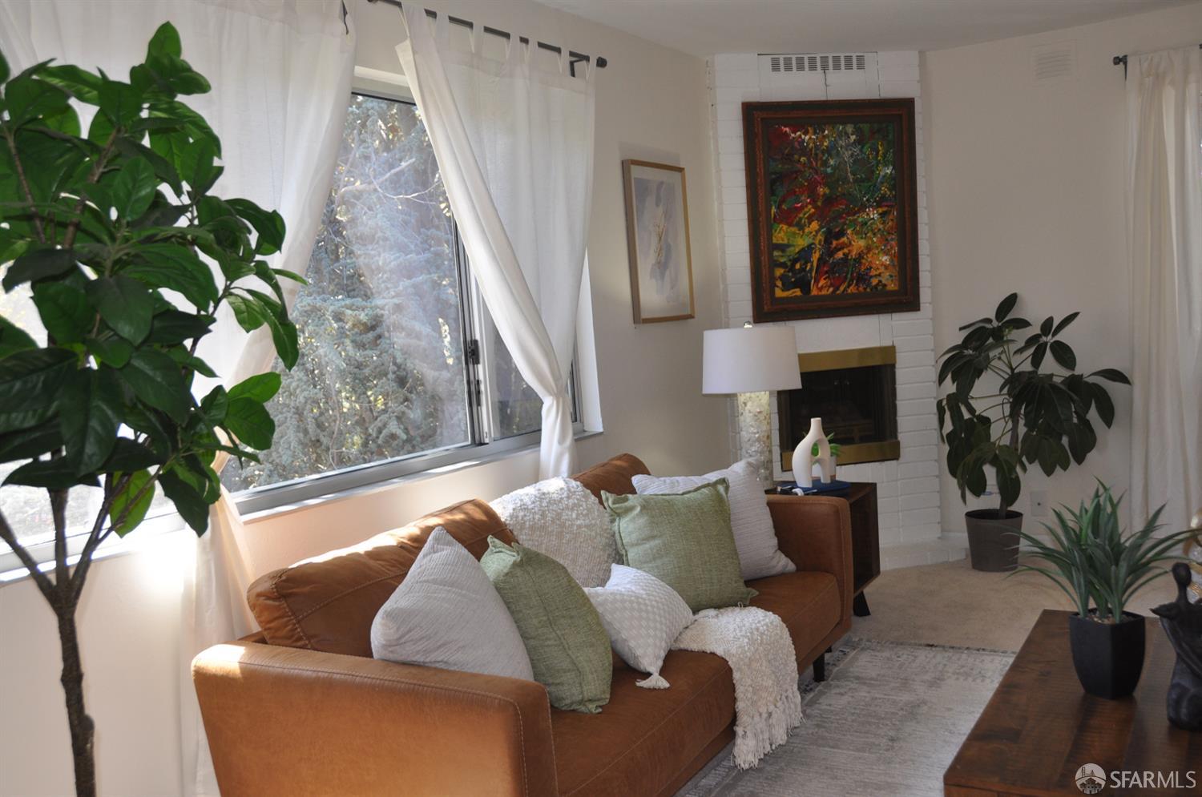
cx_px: 601
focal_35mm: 33
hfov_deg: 57.3
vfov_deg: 39.8
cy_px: 398
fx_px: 1100
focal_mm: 22
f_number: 3.8
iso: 400
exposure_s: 1/125
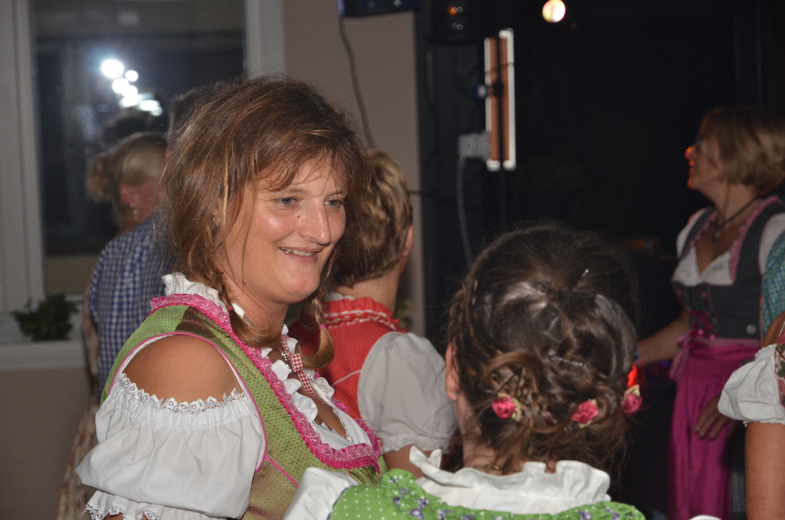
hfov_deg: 21.0
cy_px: 260
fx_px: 2122
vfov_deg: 14.0
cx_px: 392
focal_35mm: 98
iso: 800
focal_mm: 65
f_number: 5.3
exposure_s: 1/60
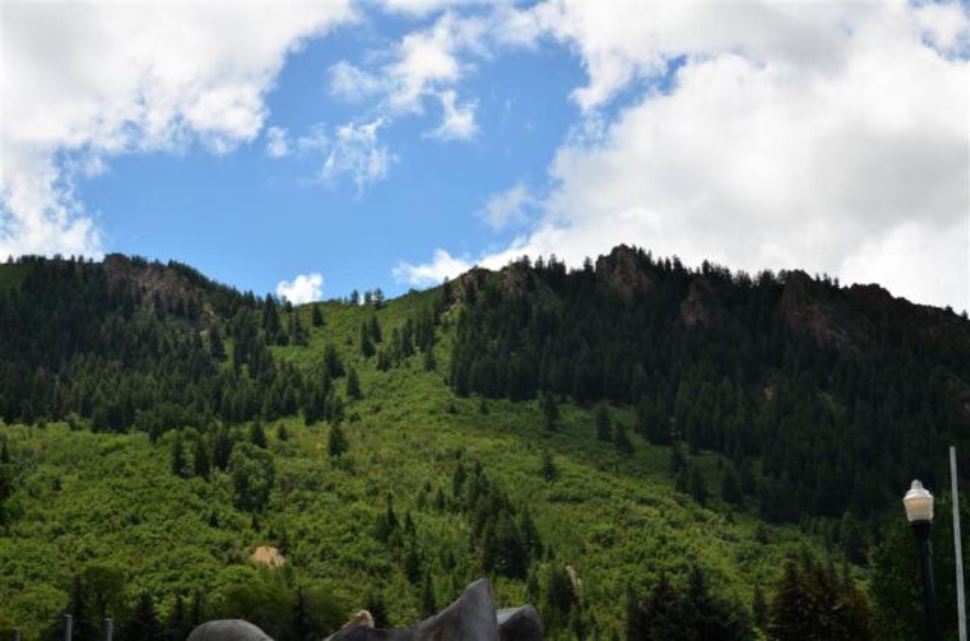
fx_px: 1411
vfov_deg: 25.6
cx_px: 485
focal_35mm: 52
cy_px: 320
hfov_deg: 37.9
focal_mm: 35
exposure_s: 1/250
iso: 100
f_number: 8
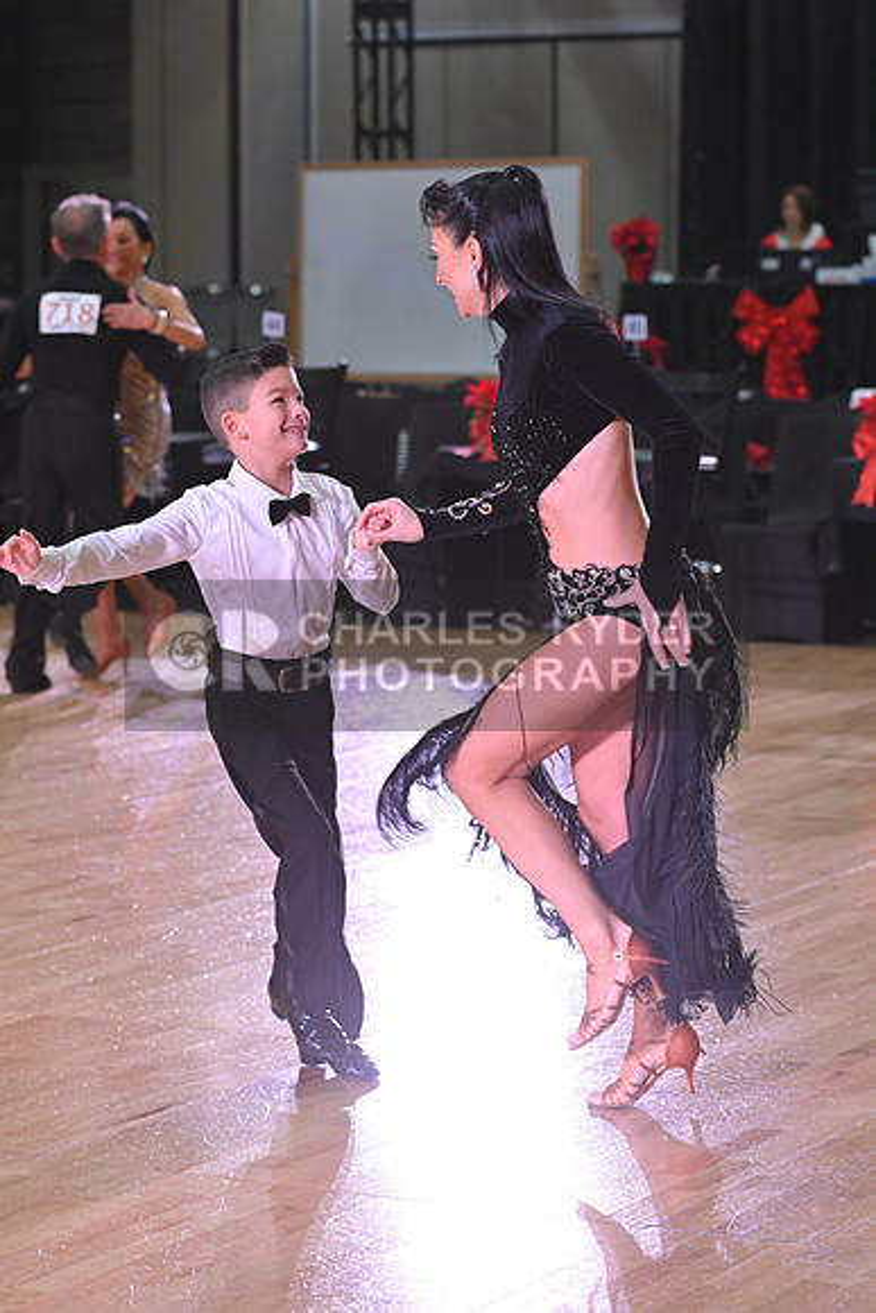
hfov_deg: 12.5
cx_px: 438
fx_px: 4012
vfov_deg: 18.6
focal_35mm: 110
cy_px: 656
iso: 2500
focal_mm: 110
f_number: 5
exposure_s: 1/320
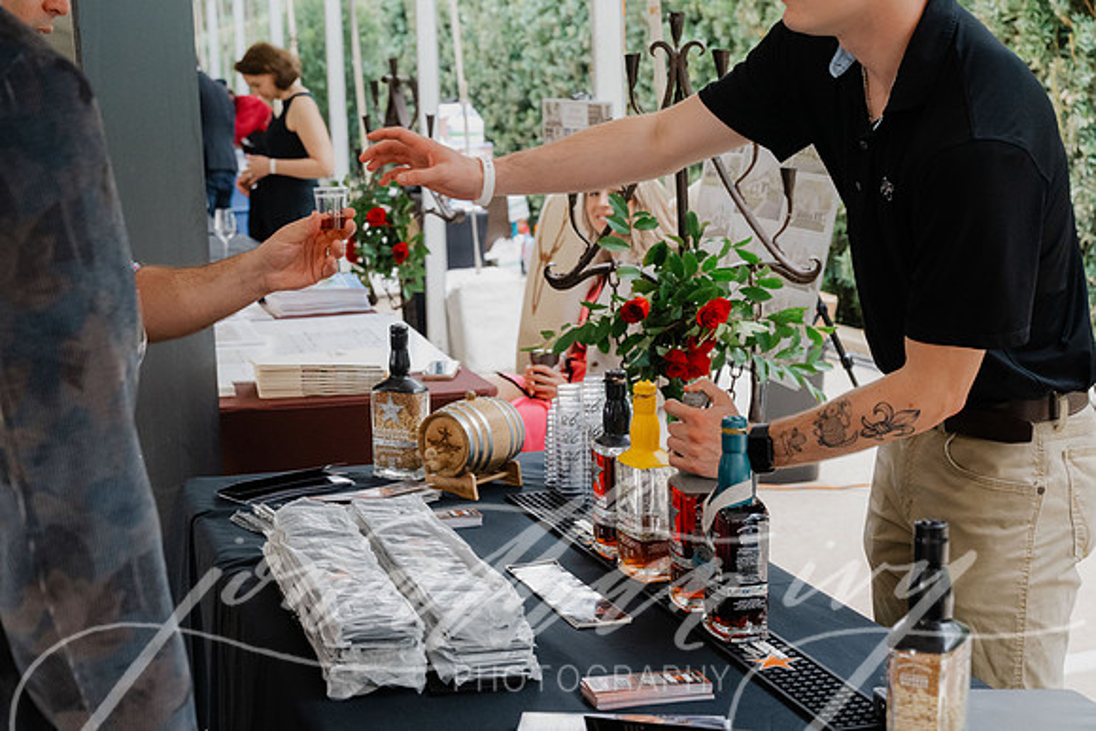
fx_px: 1705
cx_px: 548
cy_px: 366
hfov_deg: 35.6
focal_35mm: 56
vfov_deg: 24.2
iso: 3600
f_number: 5.6
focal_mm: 56
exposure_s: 1/250
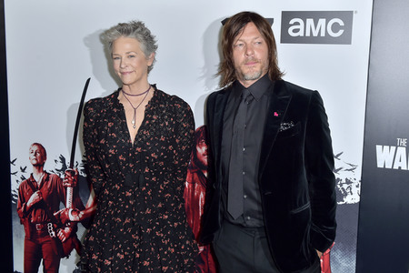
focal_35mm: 35
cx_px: 204
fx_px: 398
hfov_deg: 54.4
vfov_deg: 37.9
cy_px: 136
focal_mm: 35
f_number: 5.6
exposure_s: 1/200
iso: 400
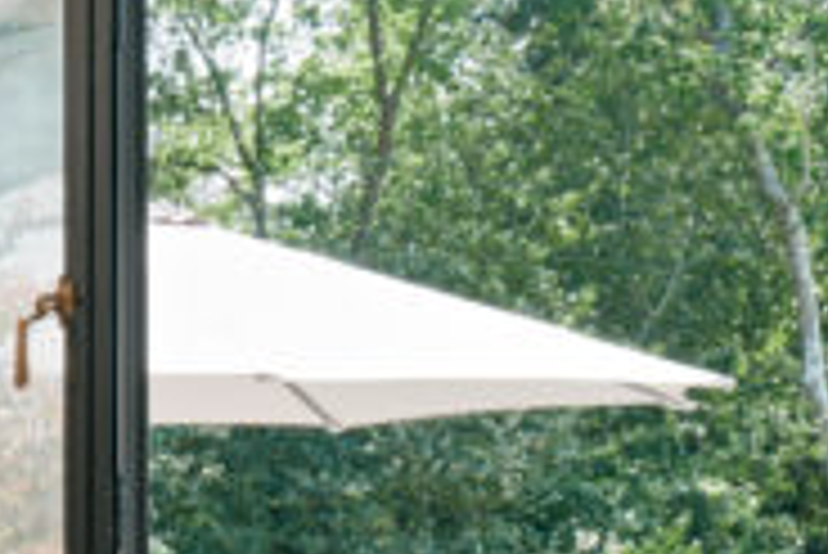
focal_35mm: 121
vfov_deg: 11.1
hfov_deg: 14.2
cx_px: -810
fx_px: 2785
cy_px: 707
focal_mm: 19.4
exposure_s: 1/25
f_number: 11
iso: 160
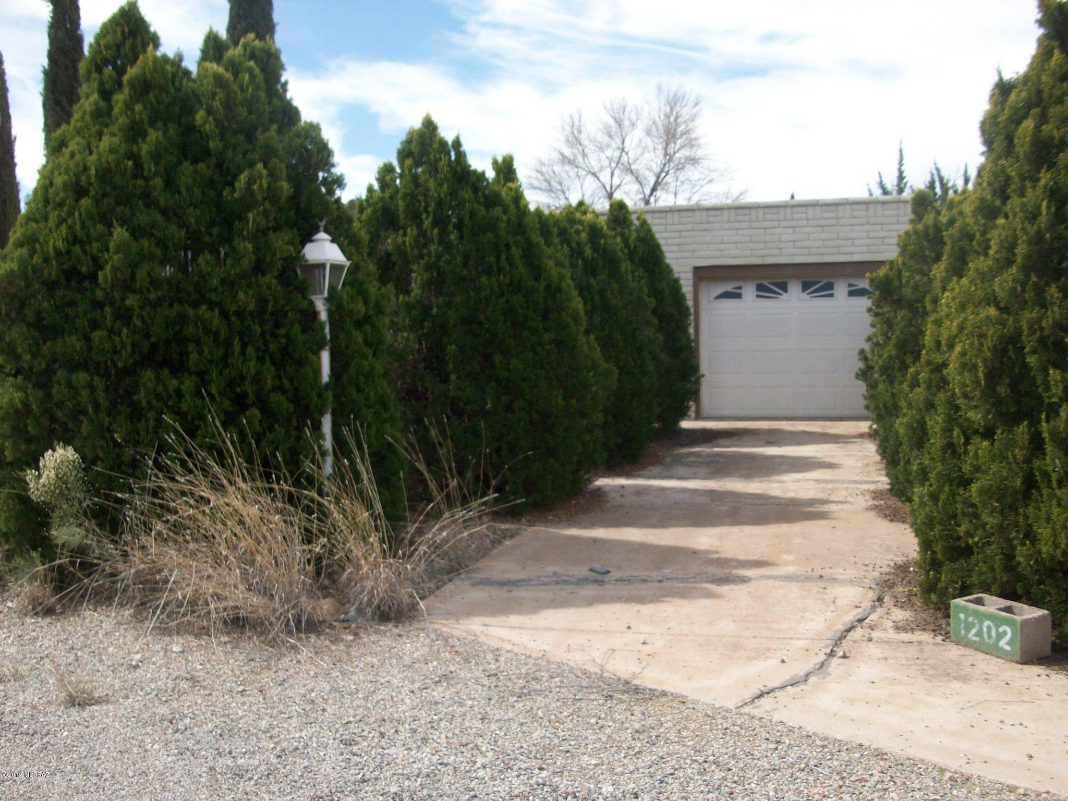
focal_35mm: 34
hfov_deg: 54.0
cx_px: 534
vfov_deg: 41.8
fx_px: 1049
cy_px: 400
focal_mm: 5.7
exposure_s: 1/664
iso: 64
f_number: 2.8
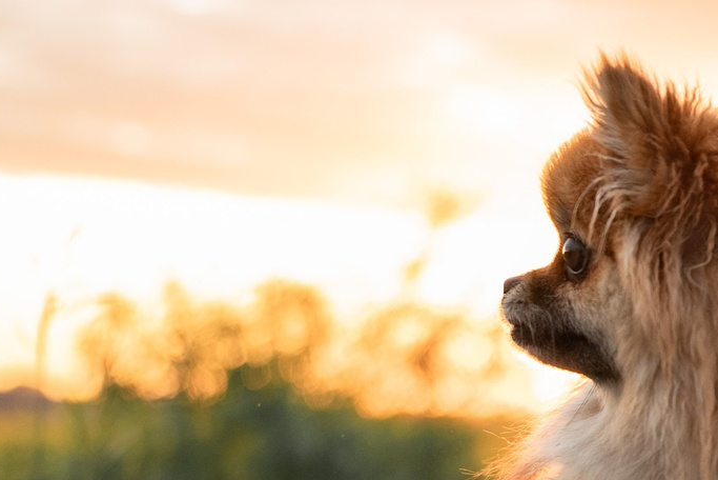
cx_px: 1112
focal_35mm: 135
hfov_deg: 14.1
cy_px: 259
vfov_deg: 10.2
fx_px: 2694
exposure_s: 1/250
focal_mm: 36
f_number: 2.8
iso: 250
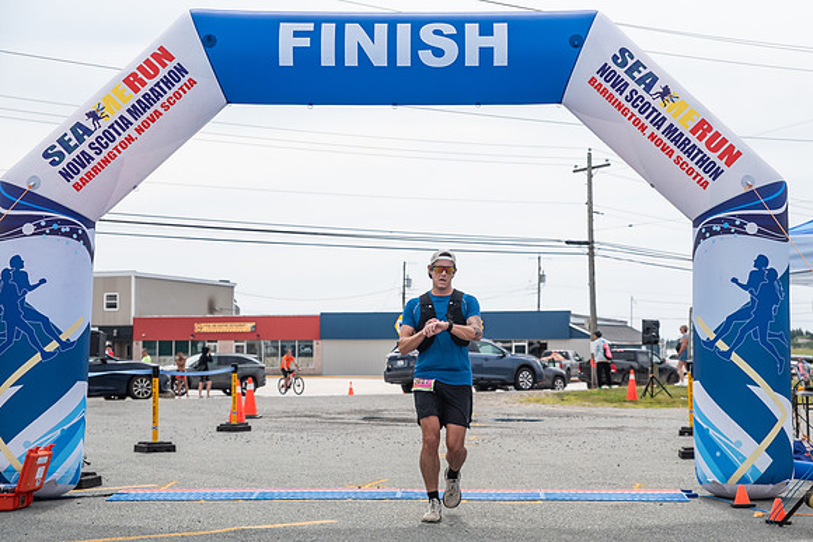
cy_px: 296
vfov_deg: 21.9
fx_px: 1401
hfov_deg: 32.3
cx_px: 447
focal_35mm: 62
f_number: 4
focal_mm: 56
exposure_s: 1/4000
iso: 800
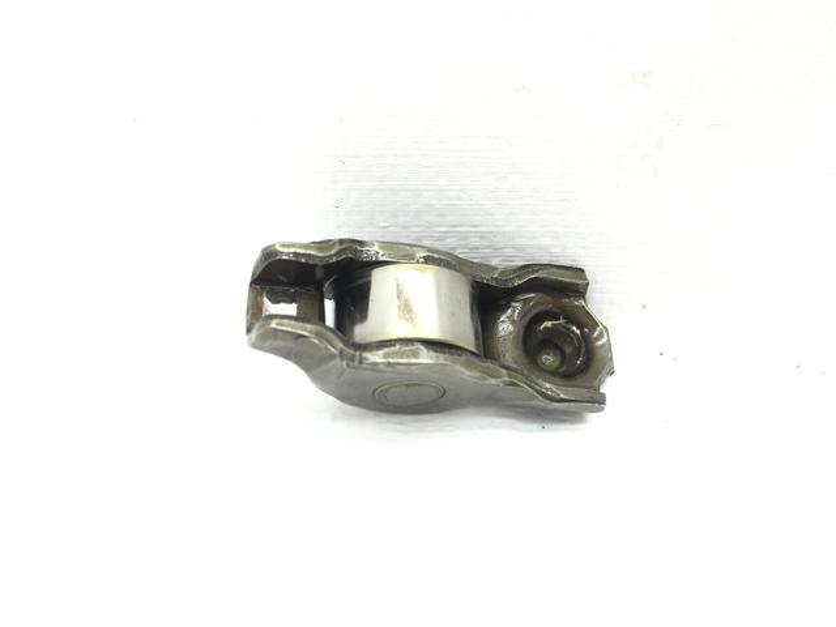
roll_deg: +2.5
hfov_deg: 61.7
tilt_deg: -34.1
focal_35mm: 29
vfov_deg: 48.2
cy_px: 314
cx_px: 418
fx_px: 700
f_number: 2.2
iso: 25
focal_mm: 4.15
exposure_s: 1/50
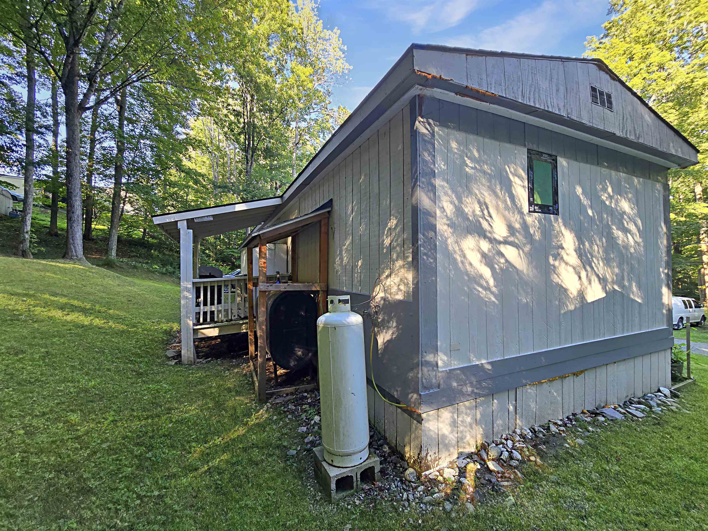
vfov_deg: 89.9
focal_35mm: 13
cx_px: 354
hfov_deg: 106.2
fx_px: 266
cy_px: 266
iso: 80
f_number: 2.2
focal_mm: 2.2
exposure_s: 1/120
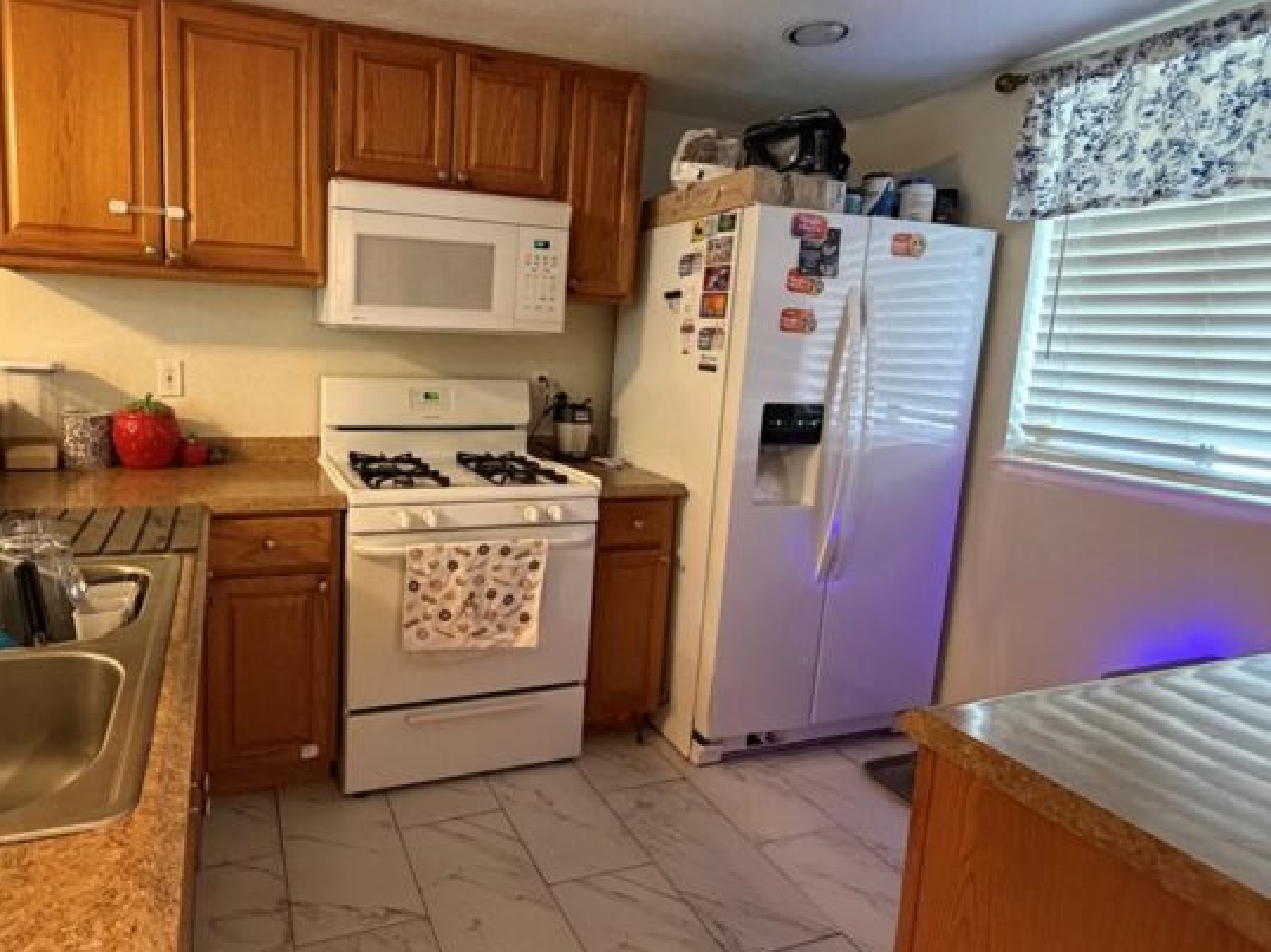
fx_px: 734
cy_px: 430
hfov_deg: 80.3
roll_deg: -2.1
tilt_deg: -7.6
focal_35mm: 20
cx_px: 477
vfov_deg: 65.8
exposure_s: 1/60
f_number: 2.2
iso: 800
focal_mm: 2.22
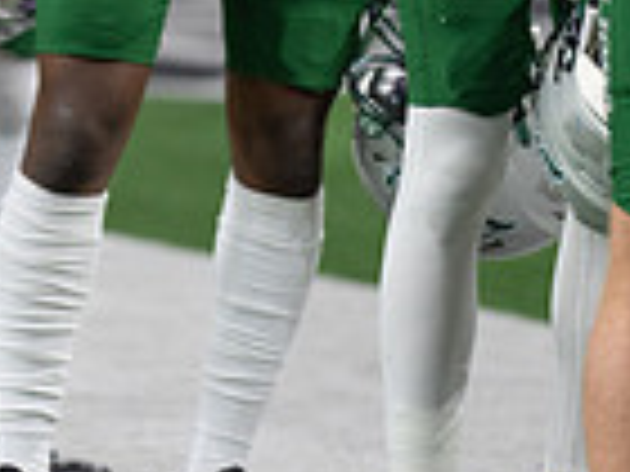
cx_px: 117
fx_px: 10483
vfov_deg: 2.6
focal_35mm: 576
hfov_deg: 3.4
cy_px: -441
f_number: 1.8
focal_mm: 135
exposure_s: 1/400
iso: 500
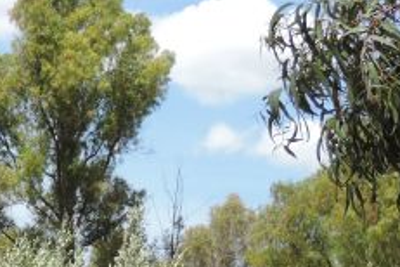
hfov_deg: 12.7
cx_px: -149
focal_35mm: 155
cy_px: 324
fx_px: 1722
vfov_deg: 8.7
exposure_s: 1/500
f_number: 3.4
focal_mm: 7.6
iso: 80
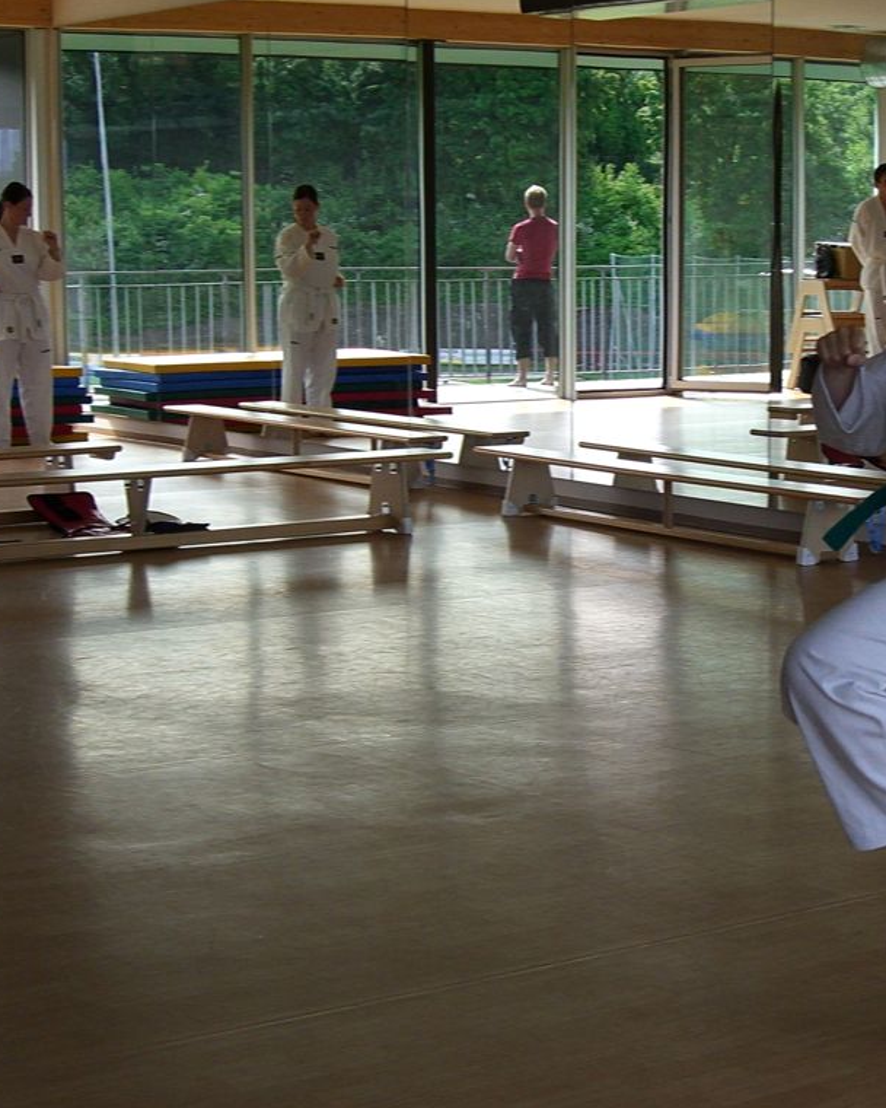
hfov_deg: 20.3
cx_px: 679
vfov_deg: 25.4
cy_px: 551
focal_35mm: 75
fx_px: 2458
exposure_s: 1/800
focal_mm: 11.8
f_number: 3.6
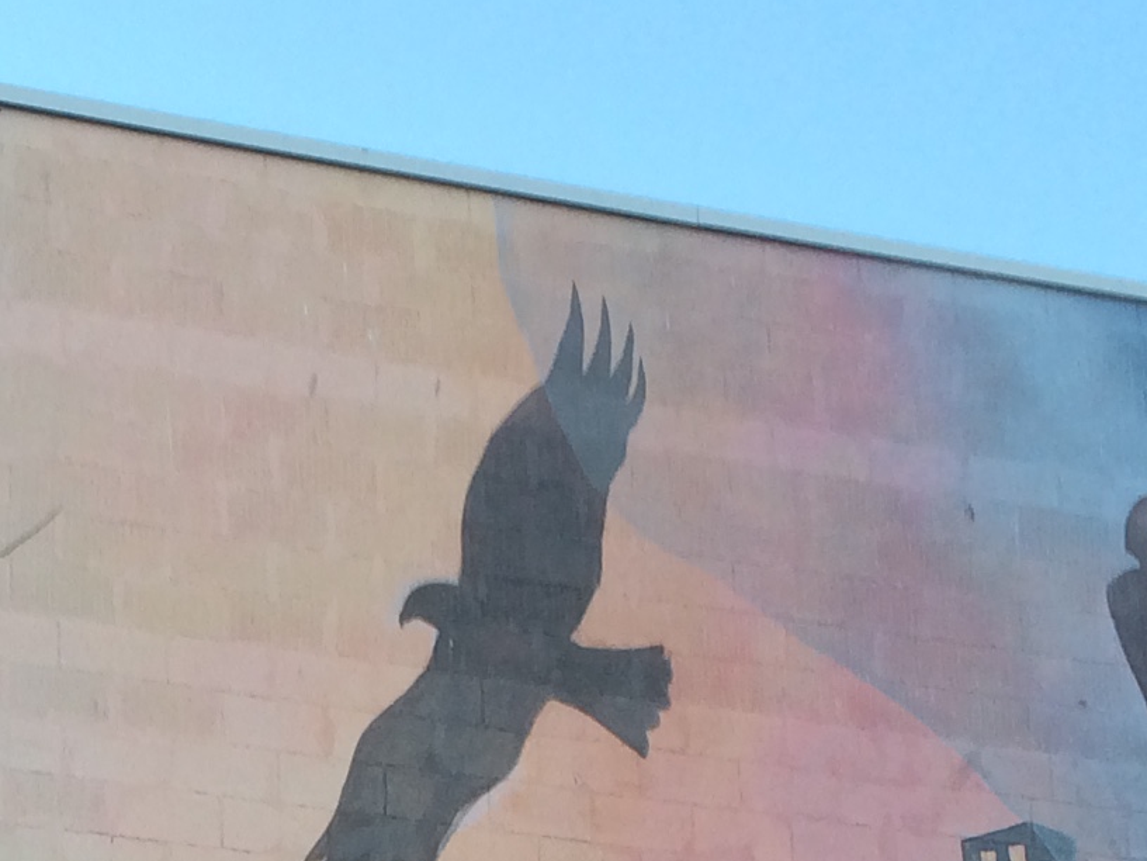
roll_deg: +1.8
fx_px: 3844
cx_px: 112
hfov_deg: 16.7
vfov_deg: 11.7
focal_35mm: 116
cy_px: 1614
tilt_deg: +13.7
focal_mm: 4.15
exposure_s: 1/143
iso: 32
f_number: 2.2
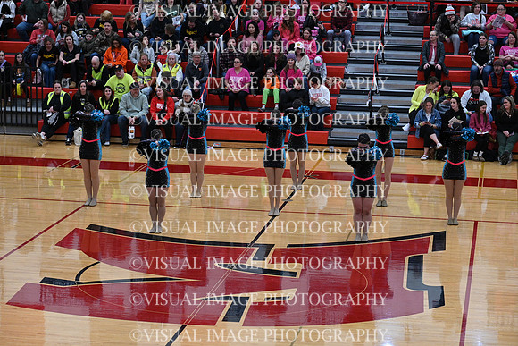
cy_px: 173
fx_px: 1425
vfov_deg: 13.8
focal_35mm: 99
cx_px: 259
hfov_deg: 20.6
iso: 4000
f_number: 4
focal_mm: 99
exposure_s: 1/400
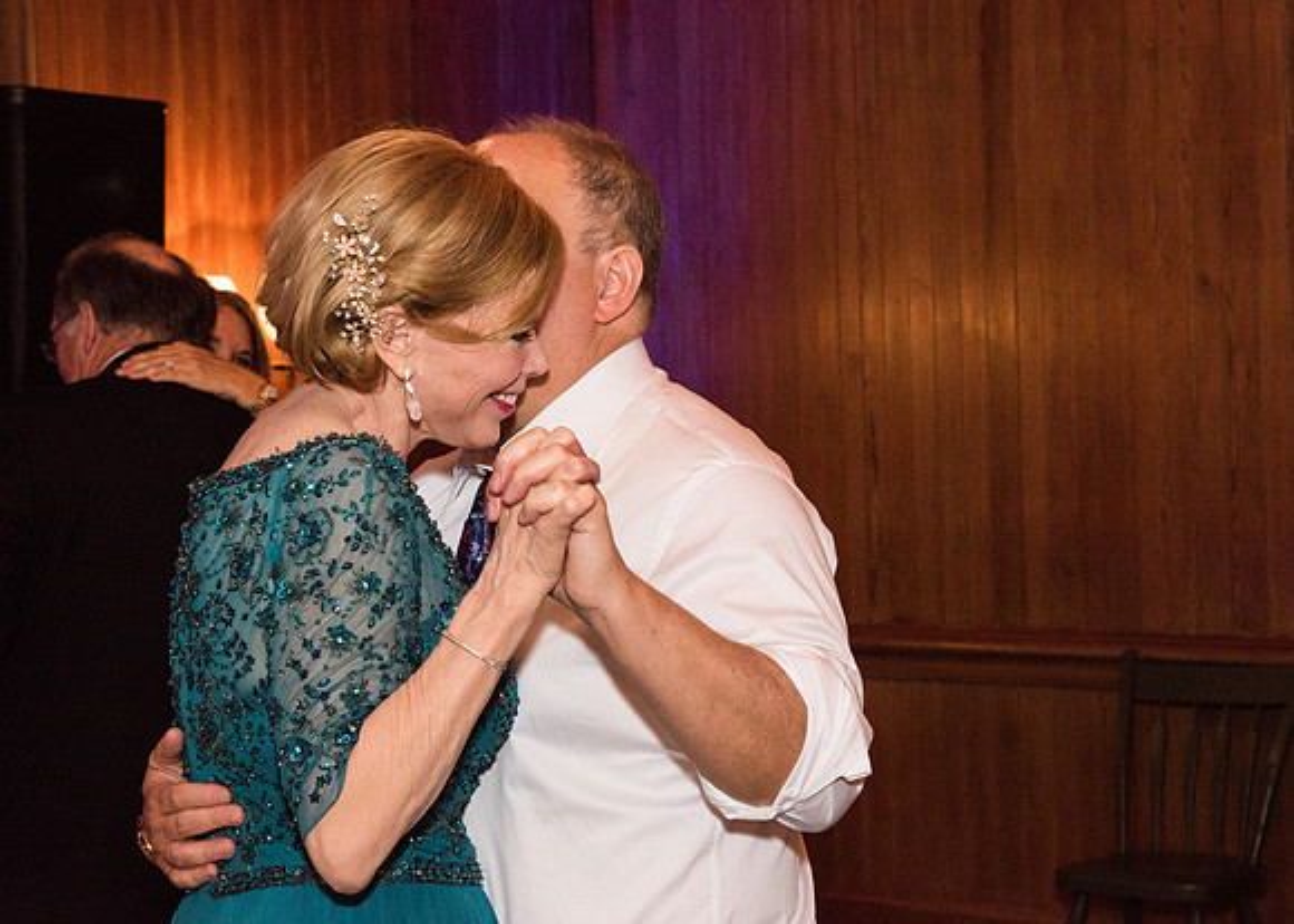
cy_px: 462
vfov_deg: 19.5
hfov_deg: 27.0
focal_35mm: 73
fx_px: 2695
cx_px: 601
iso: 2800
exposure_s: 1/100
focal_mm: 70
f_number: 9
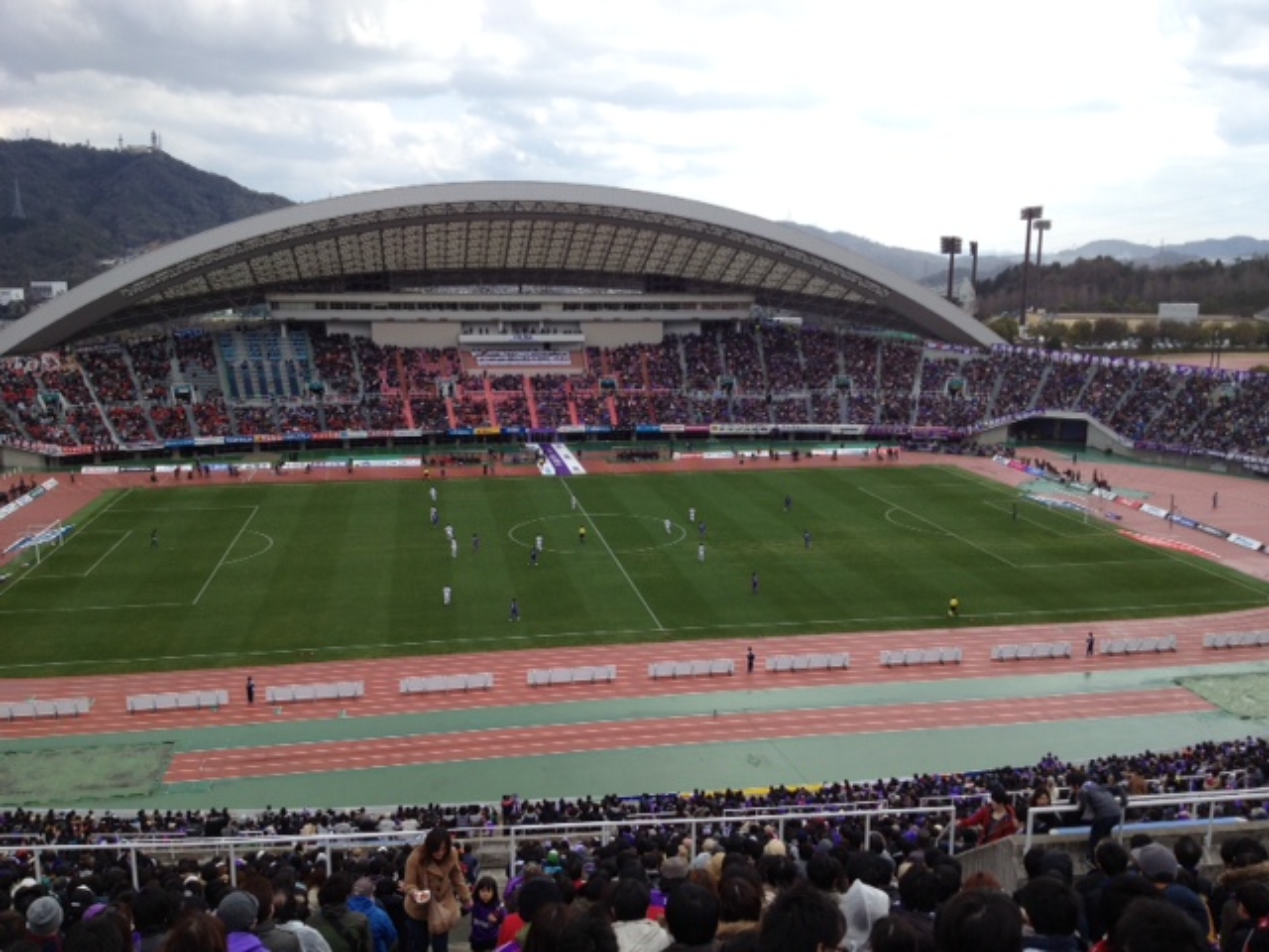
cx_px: 634
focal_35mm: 35
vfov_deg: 40.7
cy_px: 476
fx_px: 1283
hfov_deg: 52.6
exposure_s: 1/1255
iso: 64
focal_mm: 4.28
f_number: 2.4
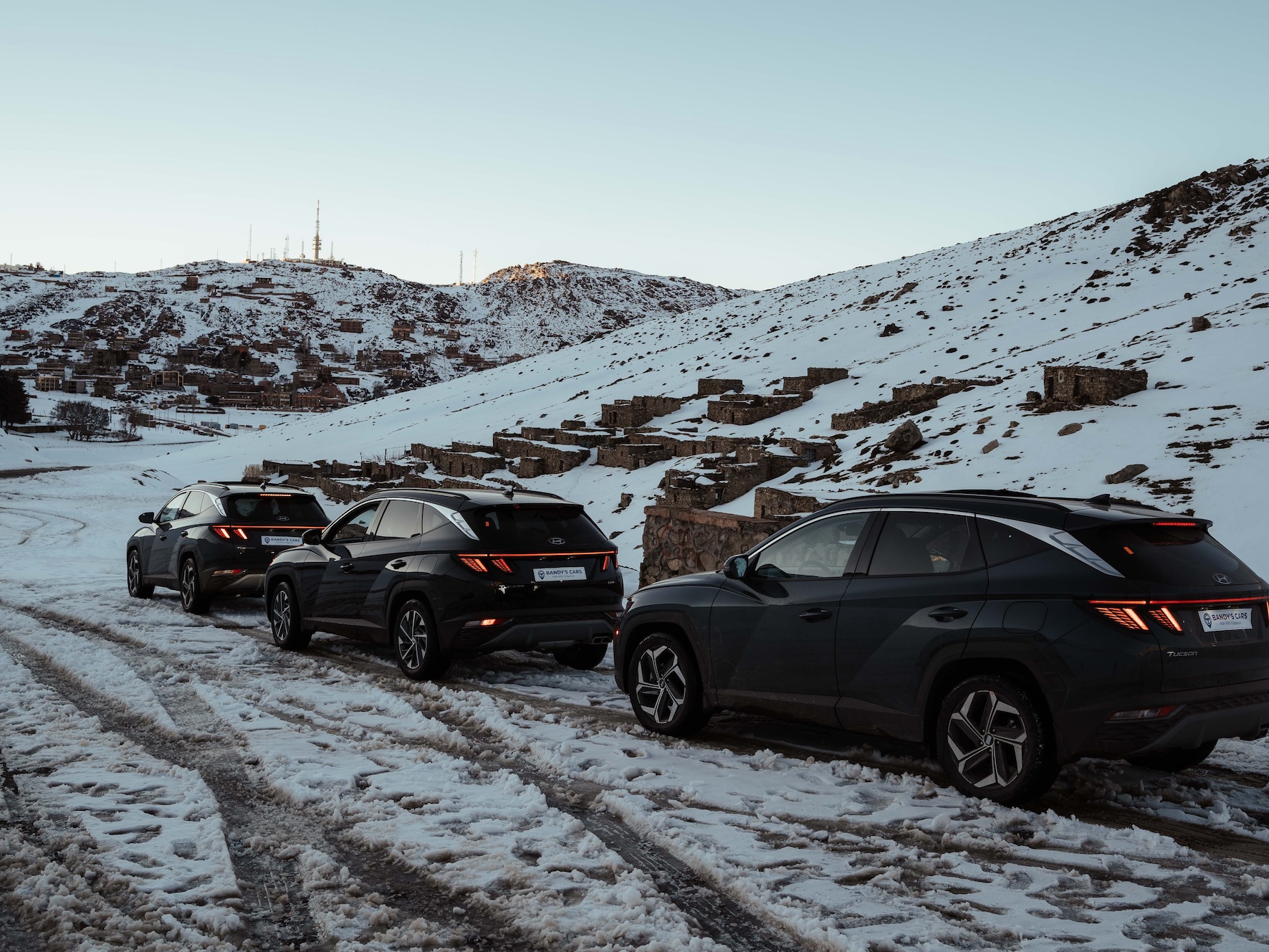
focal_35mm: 38
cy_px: 477
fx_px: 1393
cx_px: 666
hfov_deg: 49.0
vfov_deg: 37.7
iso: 125
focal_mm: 35
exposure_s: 1/100
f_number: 5.6
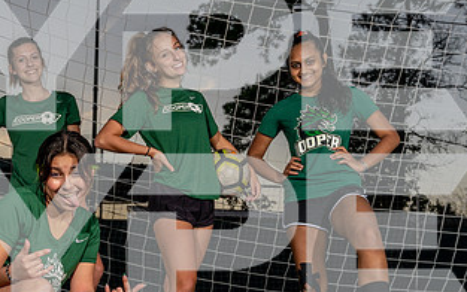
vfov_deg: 19.0
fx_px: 866
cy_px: 233
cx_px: 98
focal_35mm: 68
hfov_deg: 29.5
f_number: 8
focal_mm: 36
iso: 250
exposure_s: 1/250
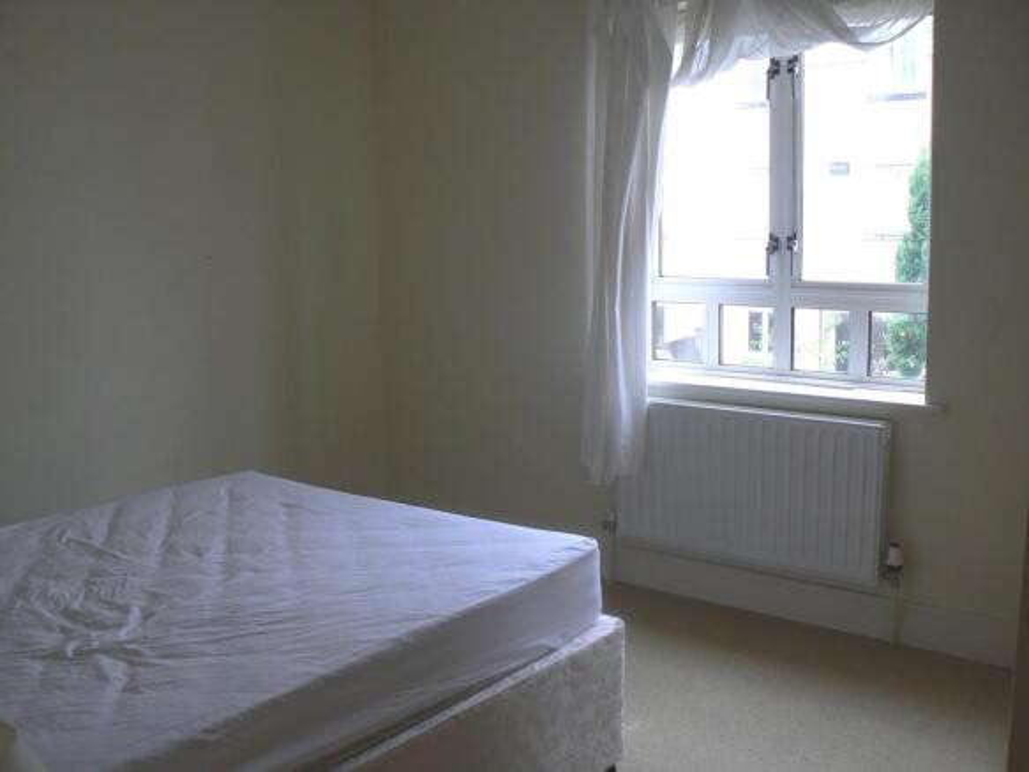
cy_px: 386
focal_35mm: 36
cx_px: 514
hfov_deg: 51.4
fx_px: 1070
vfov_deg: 39.6
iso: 80
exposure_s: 1/40
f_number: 2.8
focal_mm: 6
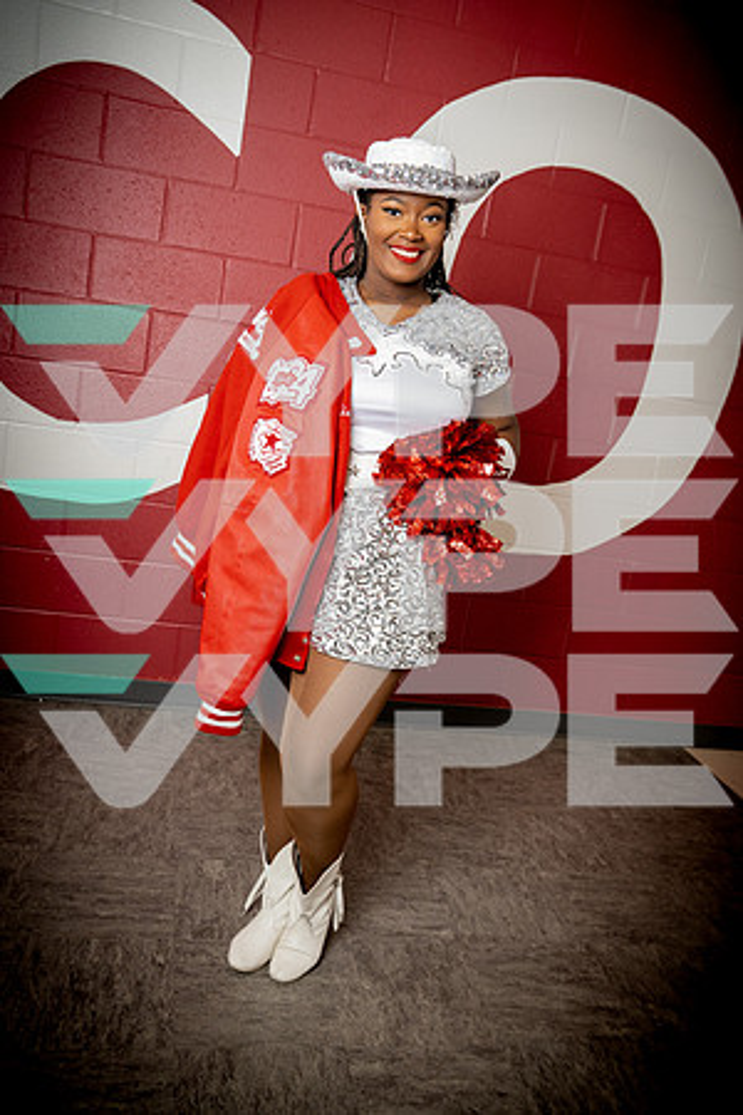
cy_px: 558
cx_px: 372
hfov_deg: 42.3
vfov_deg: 60.3
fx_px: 960
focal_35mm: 31
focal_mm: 31
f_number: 5
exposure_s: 1/250
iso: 400
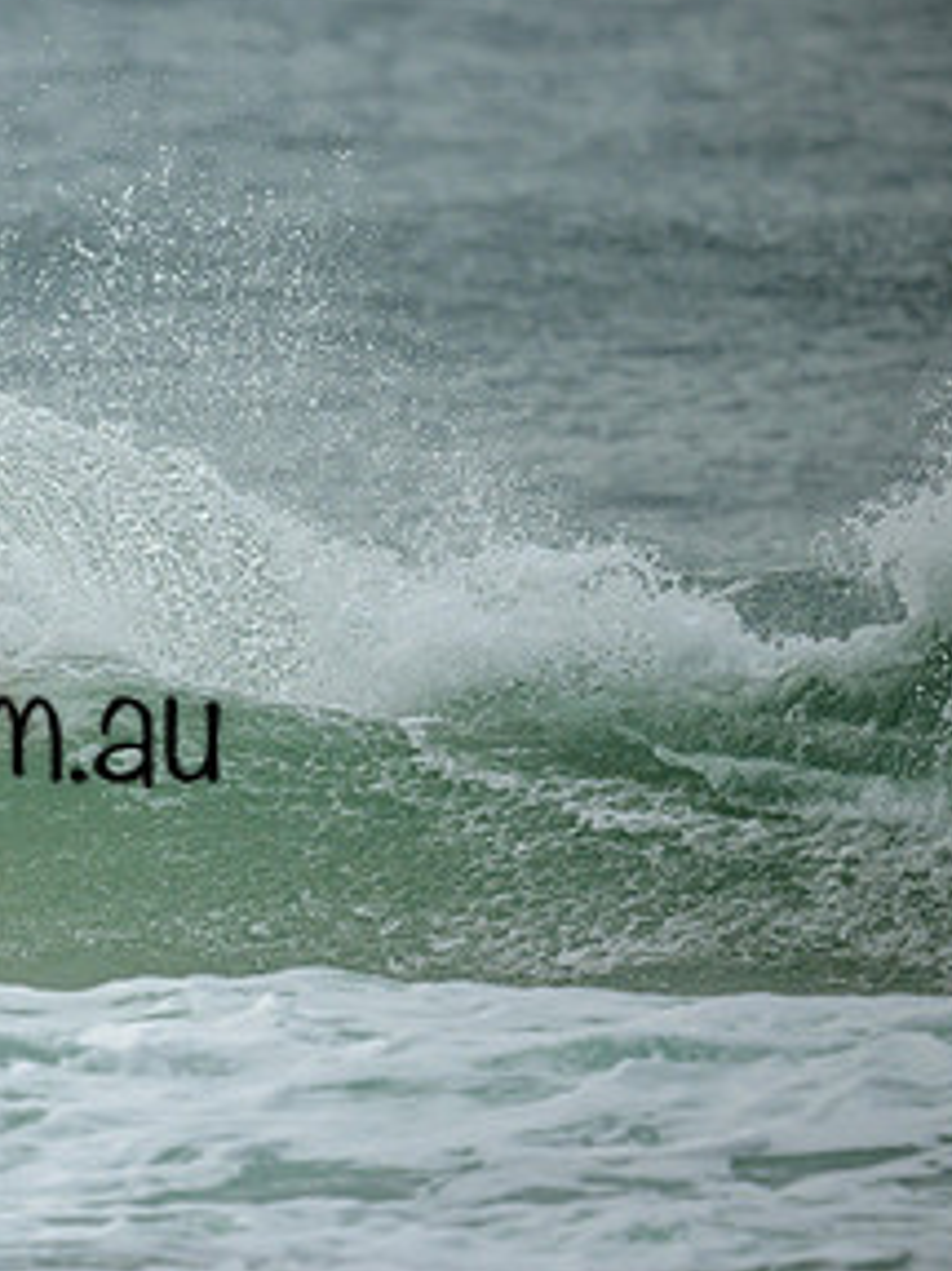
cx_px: -248
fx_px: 57099
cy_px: 680
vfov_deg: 1.3
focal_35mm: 1556
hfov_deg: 1.0
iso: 250
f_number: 6.3
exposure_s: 1/2000
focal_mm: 800
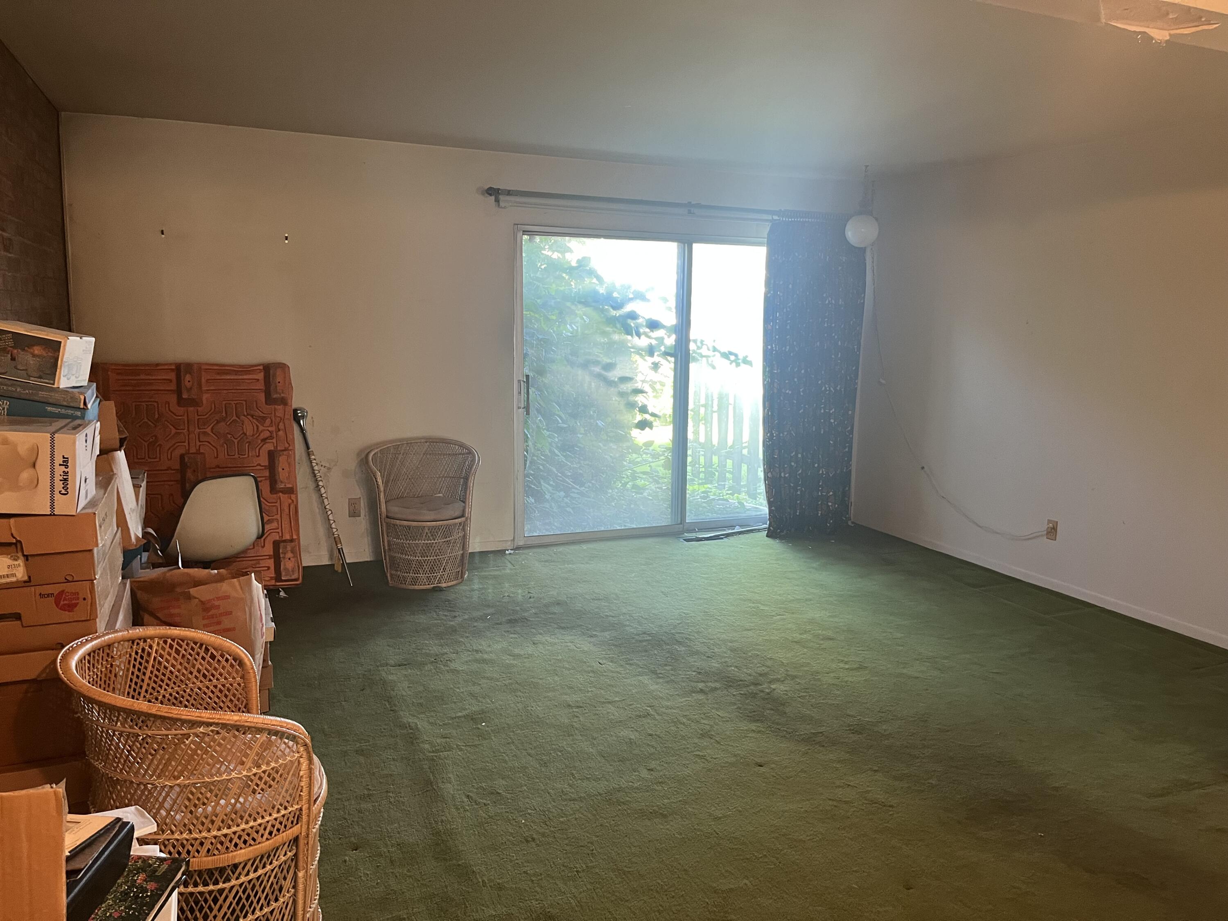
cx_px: 614
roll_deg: -0.6
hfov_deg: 67.3
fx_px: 922
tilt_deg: -9.8
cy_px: 460
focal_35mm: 26
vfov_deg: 53.1
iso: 320
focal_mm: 5.1
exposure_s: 1/60
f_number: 1.6
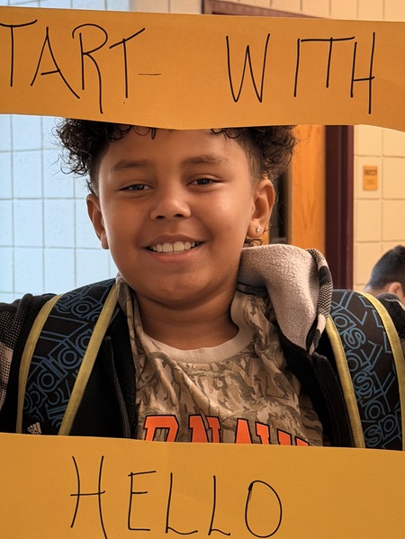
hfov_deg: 18.0
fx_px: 1278
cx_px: 233
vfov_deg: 23.8
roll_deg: +0.8
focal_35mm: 82
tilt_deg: -3.8
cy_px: 291
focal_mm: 6.76
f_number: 1.78
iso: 250
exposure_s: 1/60
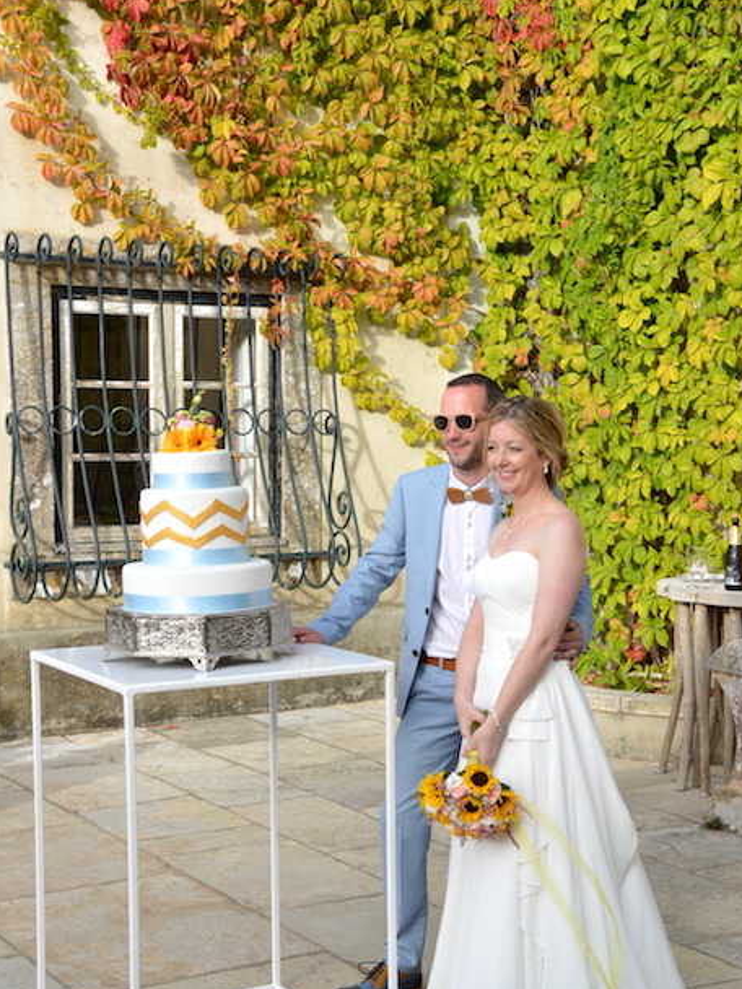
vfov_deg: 30.7
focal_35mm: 63
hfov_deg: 23.3
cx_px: 372
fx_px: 1801
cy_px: 563
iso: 400
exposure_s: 1/320
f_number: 9
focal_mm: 38
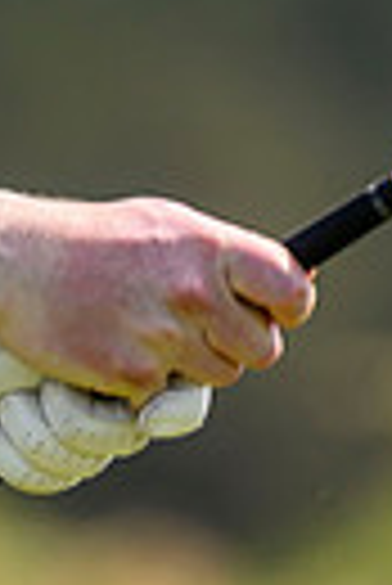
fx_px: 33832
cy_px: -145
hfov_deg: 0.7
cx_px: -762
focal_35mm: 2077
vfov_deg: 1.0
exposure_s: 1/2500
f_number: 4.5
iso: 500
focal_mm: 400
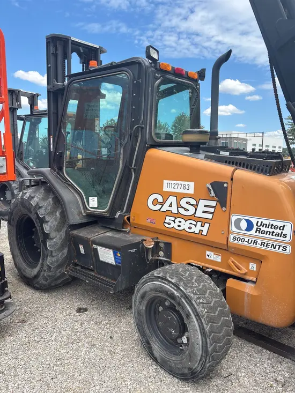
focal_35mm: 26
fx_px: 295
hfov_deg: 53.1
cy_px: 196
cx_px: 148
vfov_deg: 67.3
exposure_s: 1/1949
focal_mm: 5.96
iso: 50
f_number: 1.6
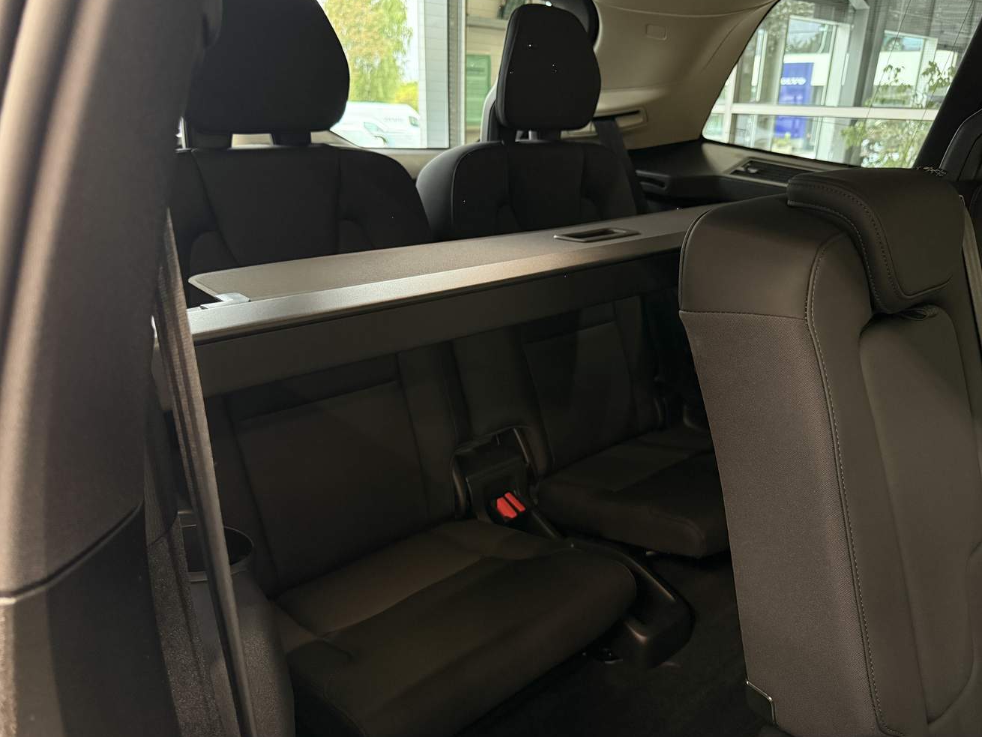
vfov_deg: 54.9
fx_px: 709
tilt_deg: -20.5
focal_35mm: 25
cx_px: 511
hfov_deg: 69.4
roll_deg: -1.0
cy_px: 374
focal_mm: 6.76
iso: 800
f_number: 1.78
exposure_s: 1/50
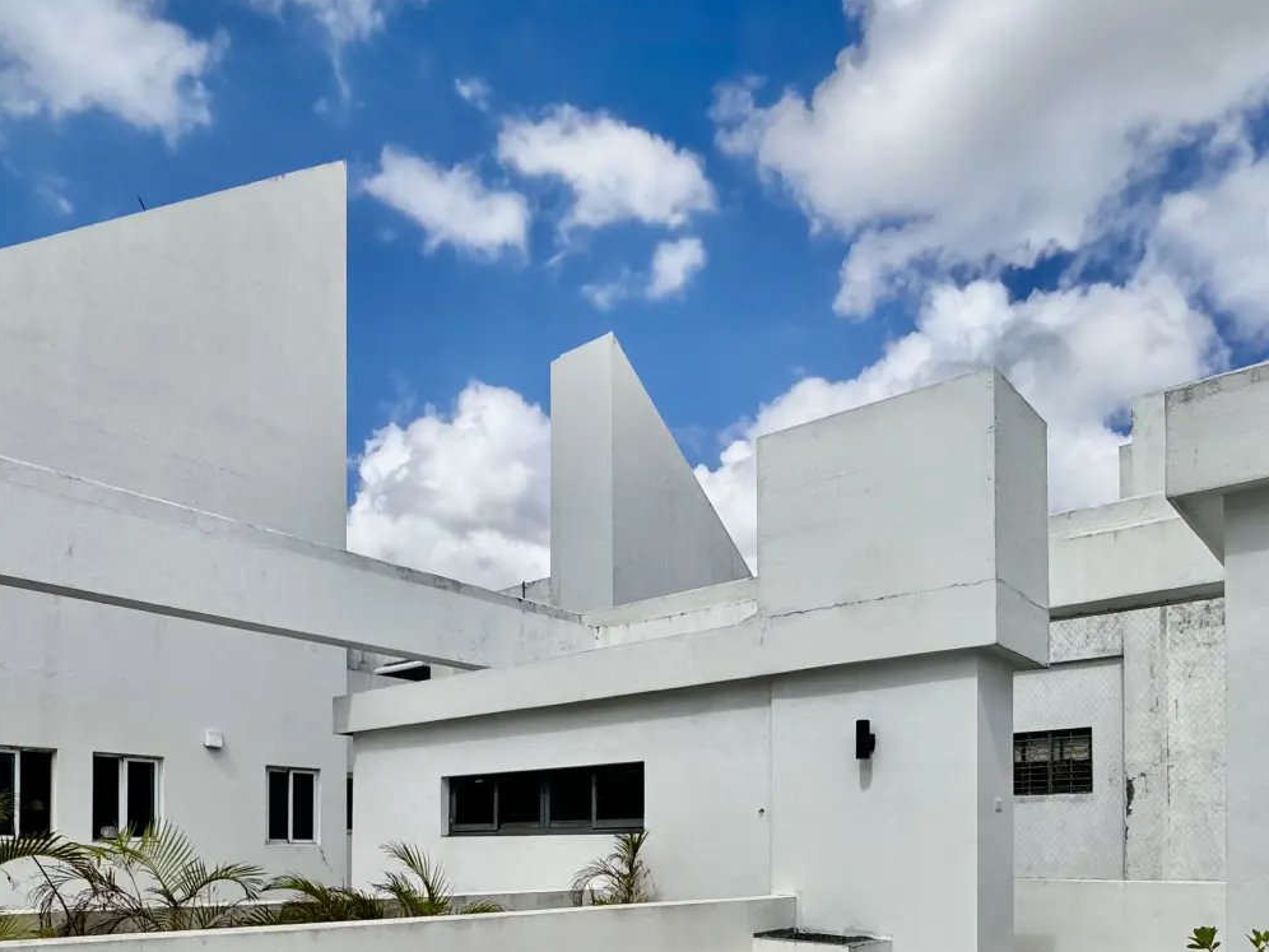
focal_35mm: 27
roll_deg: -0.2
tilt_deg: -0.5
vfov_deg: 46.7
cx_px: 638
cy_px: 844
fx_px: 990
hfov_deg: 65.3
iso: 40
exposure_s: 1/3390
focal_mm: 2.22
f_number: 2.2
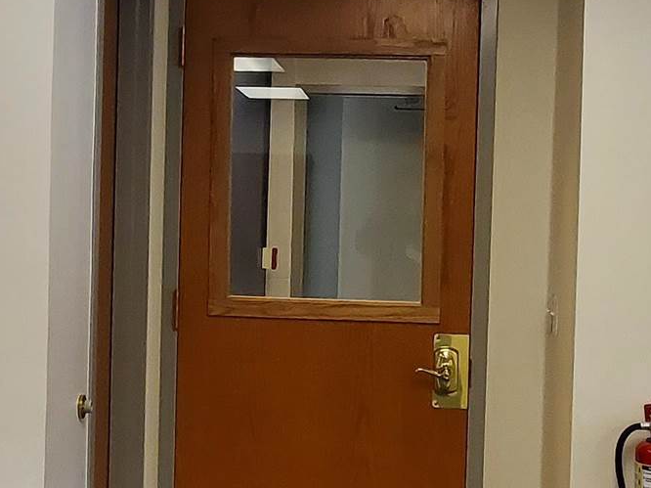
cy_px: 238
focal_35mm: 60
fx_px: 1128
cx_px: 225
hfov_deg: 32.0
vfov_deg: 24.4
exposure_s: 1/60
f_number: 2.2
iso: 100
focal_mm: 1.8
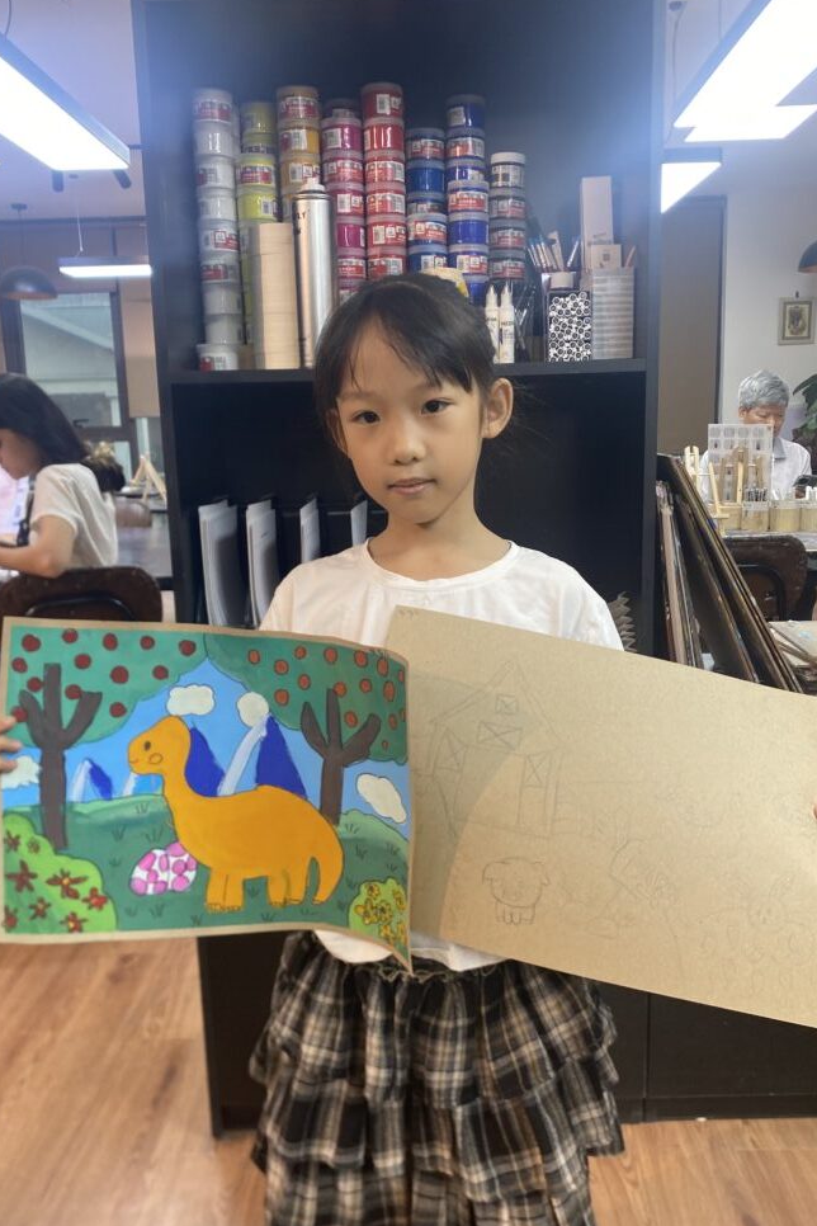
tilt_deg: -10.1
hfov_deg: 46.4
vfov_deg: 65.5
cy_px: 626
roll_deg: +1.1
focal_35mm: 28
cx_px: 422
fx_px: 953
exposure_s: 1/100
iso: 100
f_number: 1.8
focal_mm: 4.25
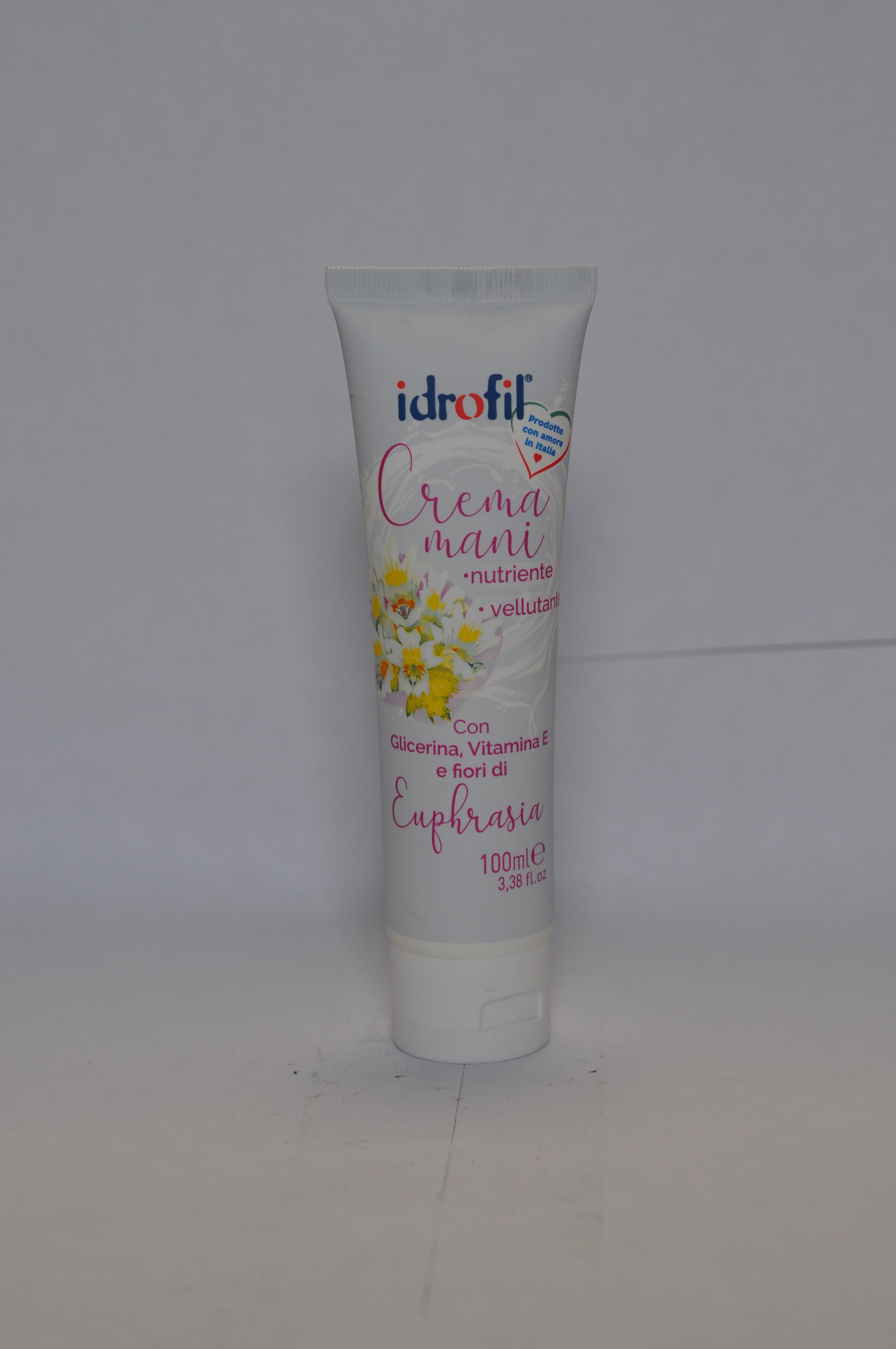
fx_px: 3368
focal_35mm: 90
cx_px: 448
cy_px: 674
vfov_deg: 22.6
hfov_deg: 15.2
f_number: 4.5
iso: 400
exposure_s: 1/320
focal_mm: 60
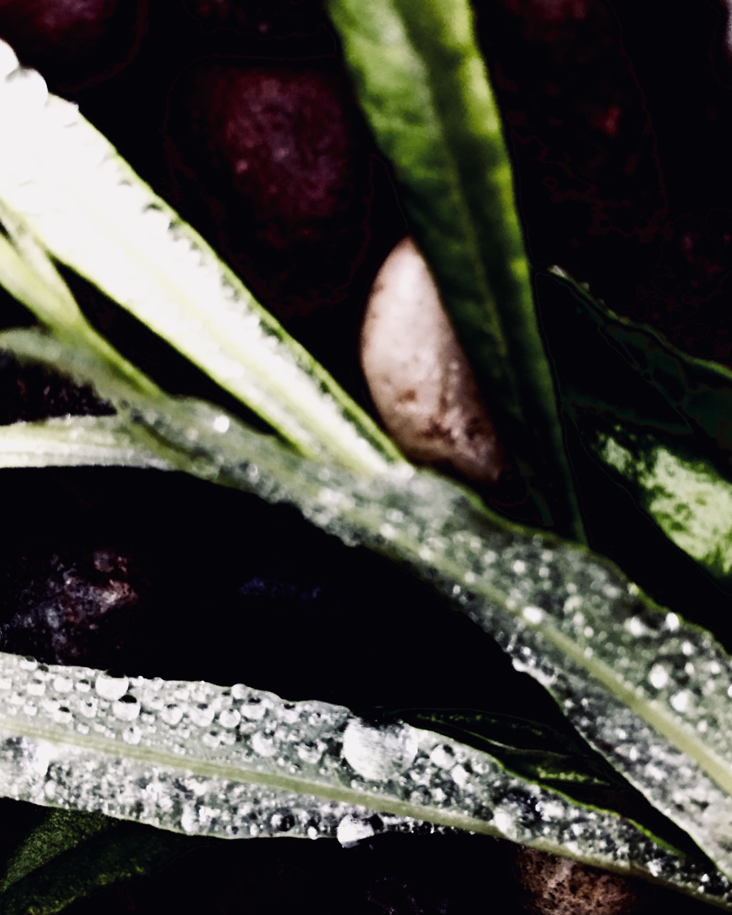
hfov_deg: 44.5
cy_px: 520
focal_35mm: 33
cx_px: 358
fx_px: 894
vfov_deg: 54.0
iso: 200
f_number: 2.2
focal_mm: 4.15
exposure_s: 1/33
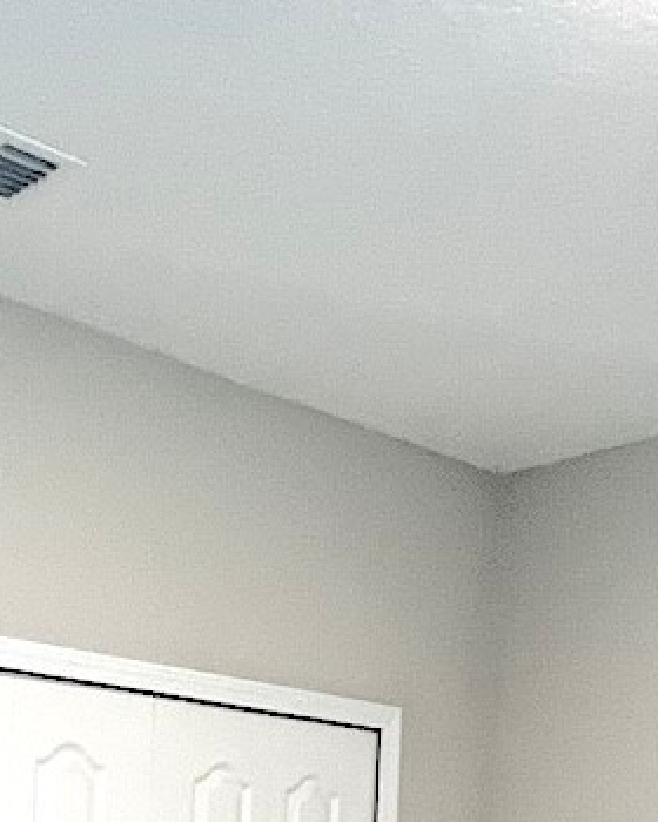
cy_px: 1017
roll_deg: -1.6
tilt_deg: -3.8
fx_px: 1412
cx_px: 139
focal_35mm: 58
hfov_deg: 25.8
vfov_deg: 27.9
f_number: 1.8
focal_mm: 1.57
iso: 320
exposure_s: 1/60
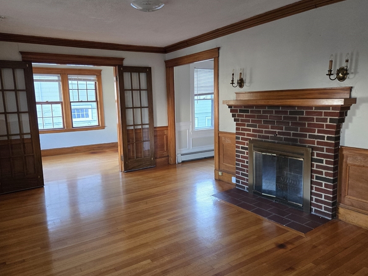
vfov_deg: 51.4
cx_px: 180
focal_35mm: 27
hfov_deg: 65.3
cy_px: 141
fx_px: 287
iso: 250
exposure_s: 1/120
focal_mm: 5.4
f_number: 1.8
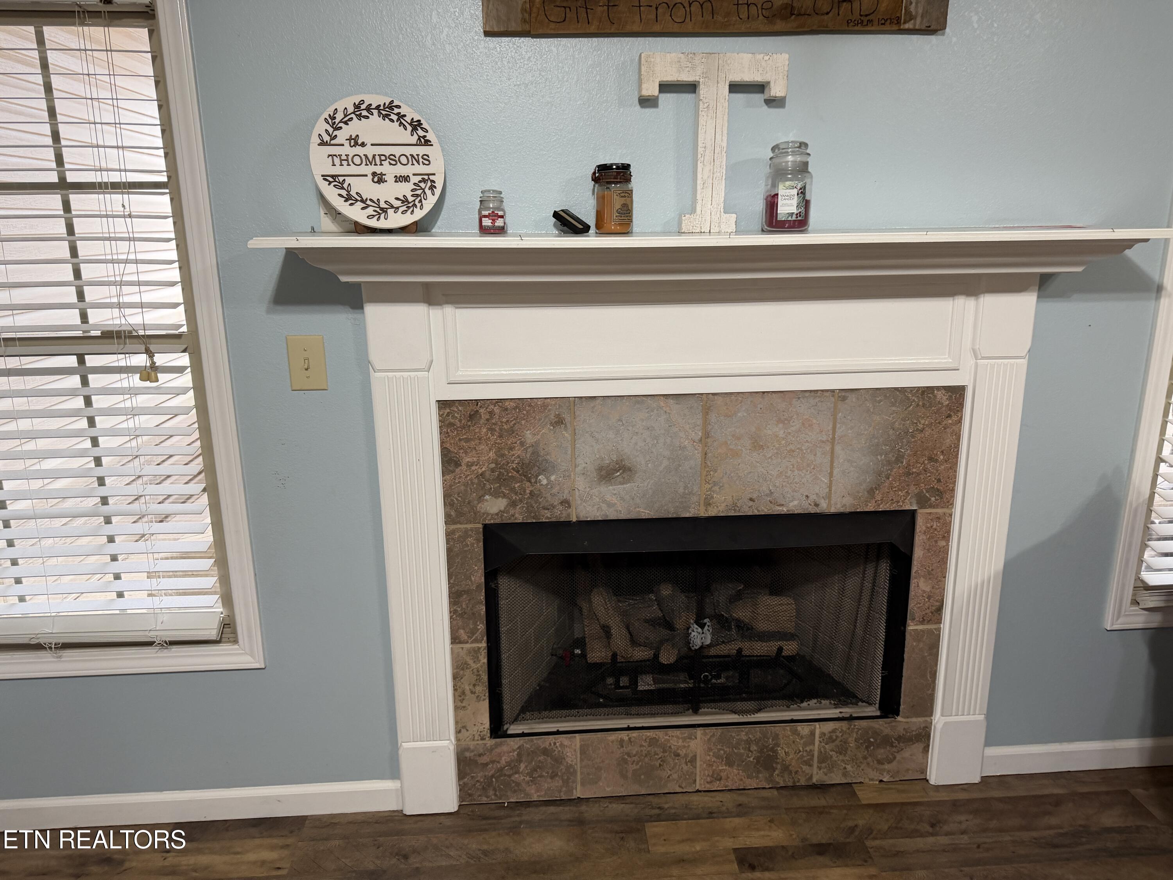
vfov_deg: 56.8
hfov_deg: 71.6
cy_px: 440
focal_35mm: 24
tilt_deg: -14.4
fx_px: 813
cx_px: 586
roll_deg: +1.4
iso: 250
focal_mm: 6.76
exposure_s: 1/60
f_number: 1.78
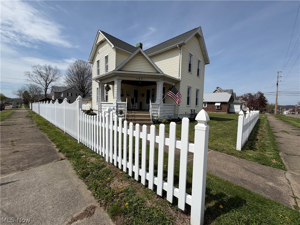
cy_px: 112
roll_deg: -1.5
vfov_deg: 85.7
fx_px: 121
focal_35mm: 14
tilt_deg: -3.2
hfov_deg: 102.1
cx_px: 150
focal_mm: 2.22
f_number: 2.2
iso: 20
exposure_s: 1/1572
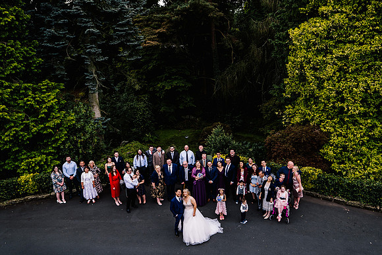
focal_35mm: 25
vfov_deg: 50.5
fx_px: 270
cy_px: 122
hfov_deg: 70.5
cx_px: 201
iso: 400
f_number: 3.5
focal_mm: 24
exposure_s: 1/500
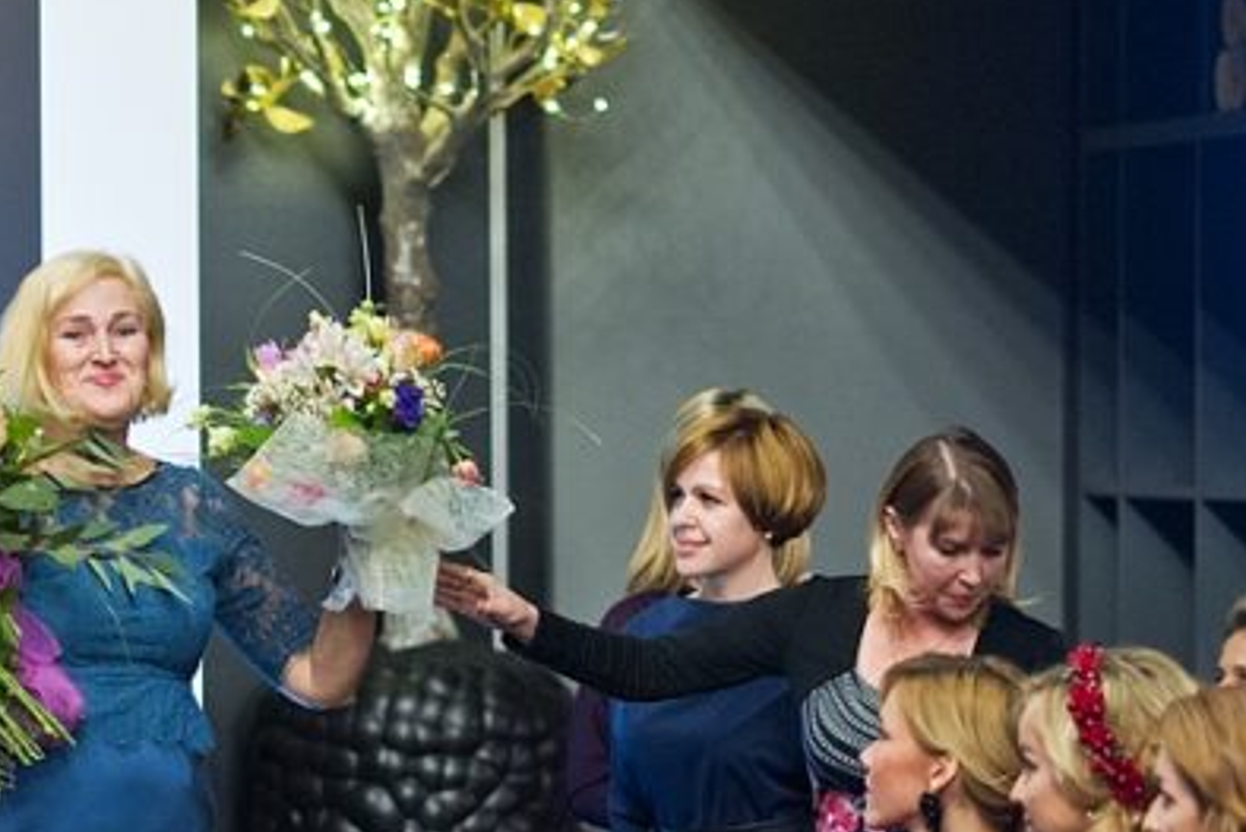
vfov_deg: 6.2
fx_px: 7651
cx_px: 221
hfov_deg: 9.3
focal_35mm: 221
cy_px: 656
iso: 1400
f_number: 1.4
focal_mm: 85
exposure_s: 1/320
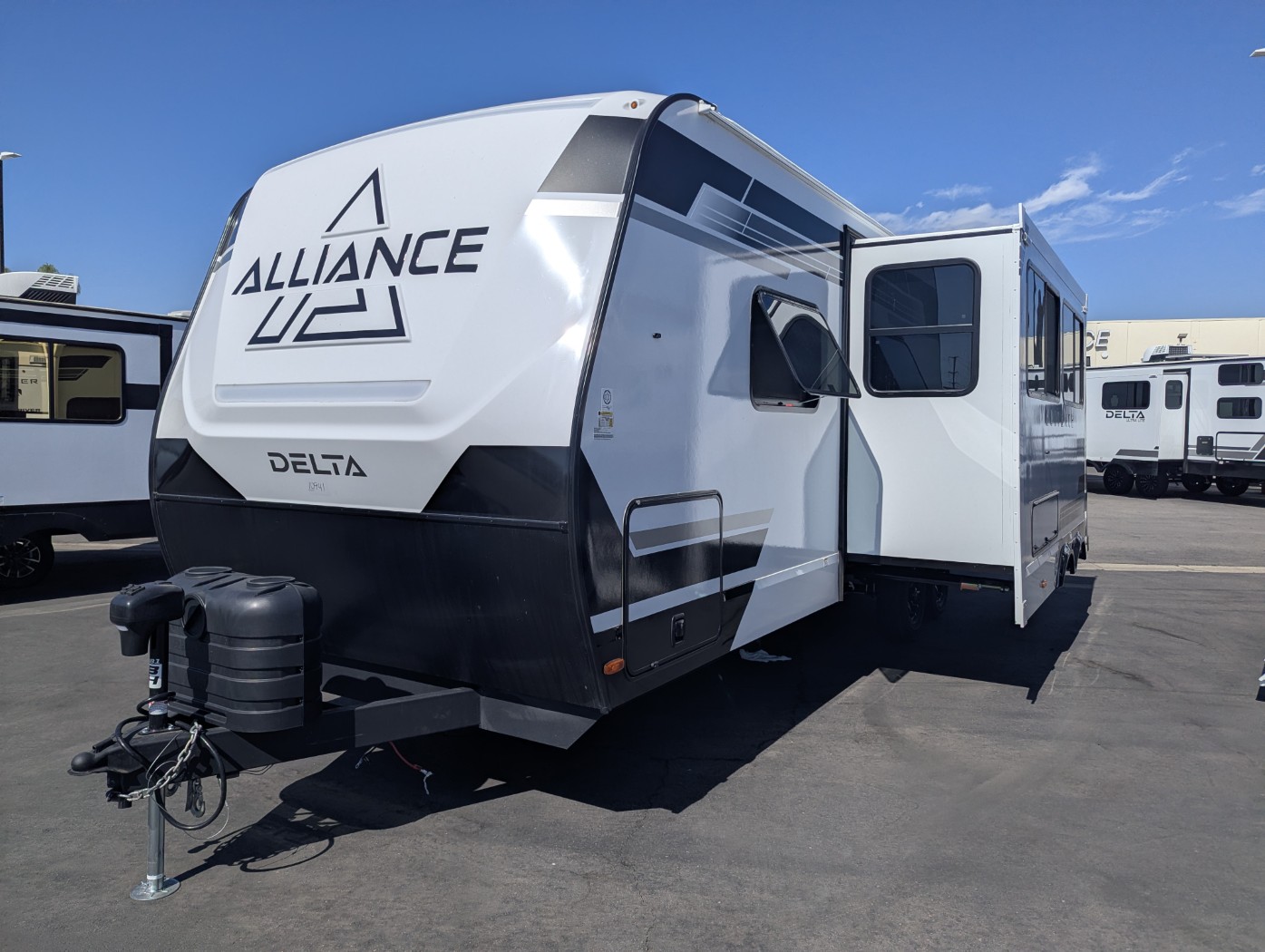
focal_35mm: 24
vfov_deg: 56.9
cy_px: 476
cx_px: 632
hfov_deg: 71.5
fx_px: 878
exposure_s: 1/8065
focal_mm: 6.81
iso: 51
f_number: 1.85
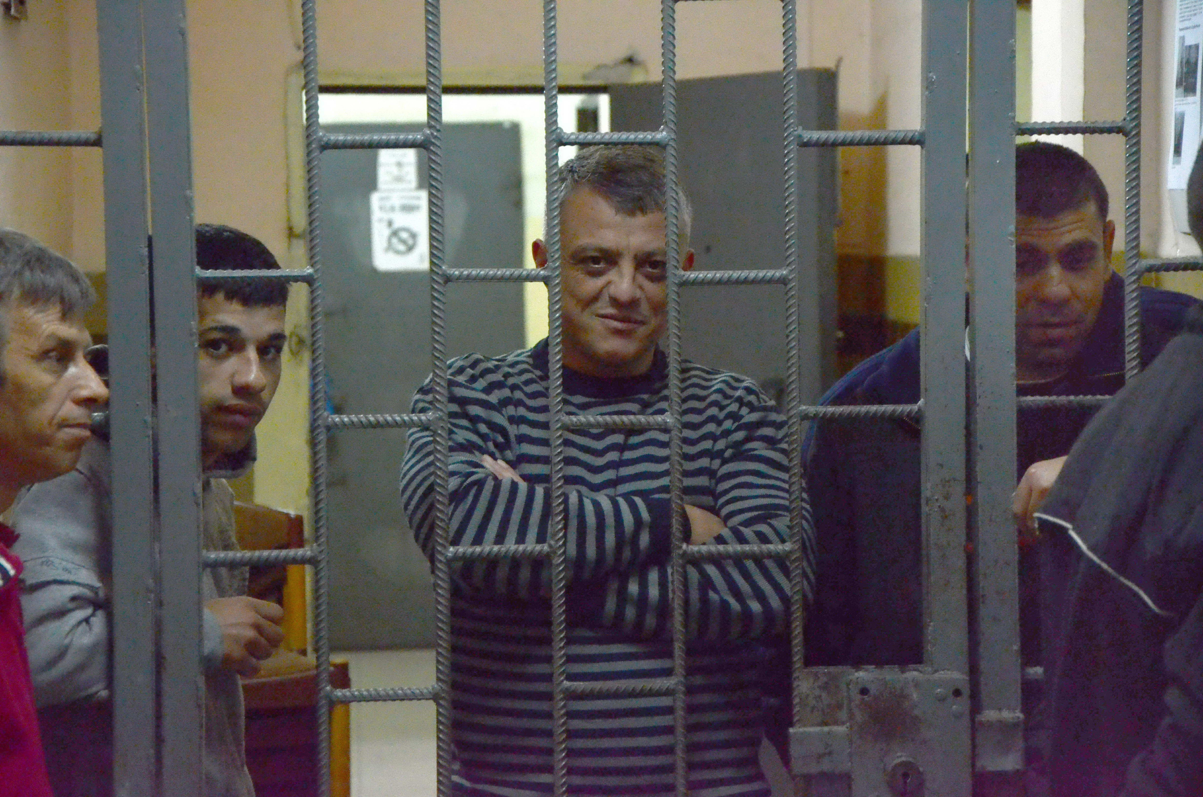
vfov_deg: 12.1
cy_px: 398
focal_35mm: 112
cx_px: 602
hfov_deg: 18.2
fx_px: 3752
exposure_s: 1/125
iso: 2500
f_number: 5.3
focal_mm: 75
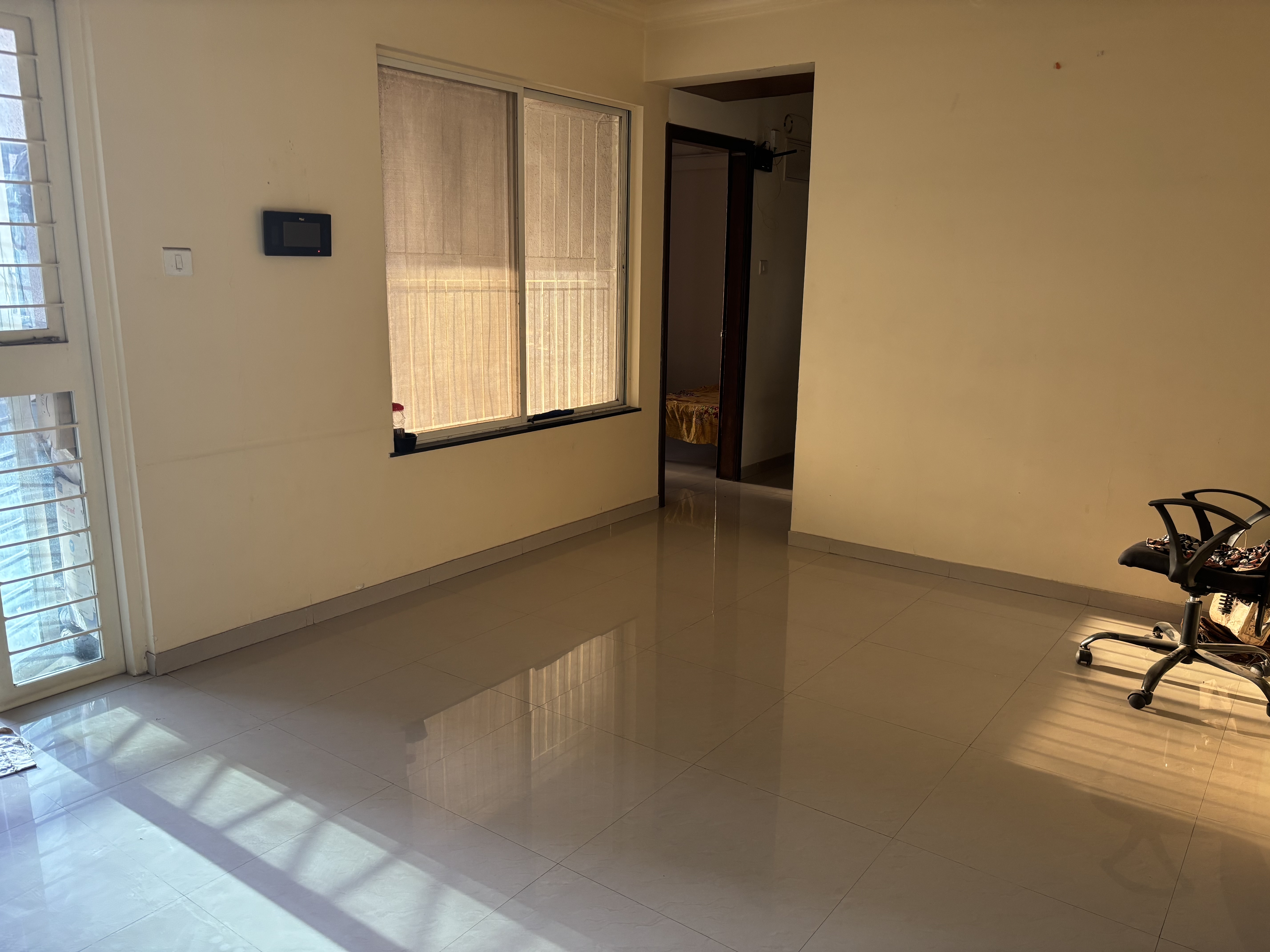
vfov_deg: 53.1
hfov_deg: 67.3
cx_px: 635
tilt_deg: -13.1
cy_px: 476
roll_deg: -0.3
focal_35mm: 26
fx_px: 954
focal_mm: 5.96
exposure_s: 1/72
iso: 125
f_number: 1.6
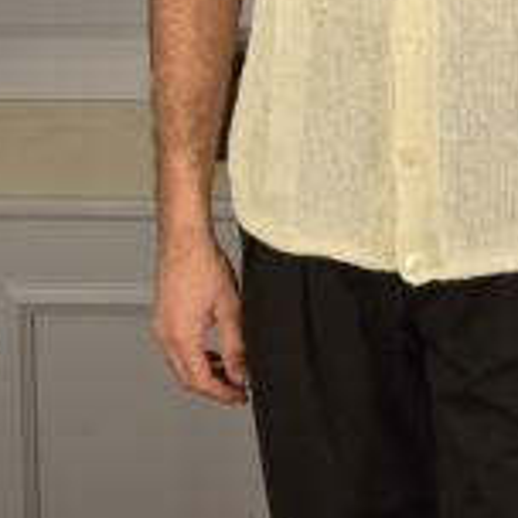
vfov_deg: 10.1
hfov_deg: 10.3
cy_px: -160
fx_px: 2883
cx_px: 375
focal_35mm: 170
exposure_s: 1/125
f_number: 4.8
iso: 900
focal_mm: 45
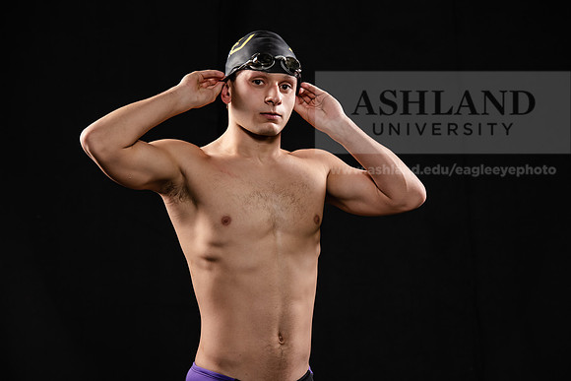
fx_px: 2459
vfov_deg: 8.9
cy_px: 190
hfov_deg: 13.2
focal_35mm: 155
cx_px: 286
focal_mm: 155
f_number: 6.3
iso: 400
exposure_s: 1/200
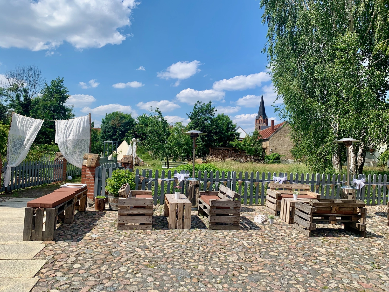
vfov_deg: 53.1
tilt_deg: +2.6
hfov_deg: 67.3
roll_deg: -2.0
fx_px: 292
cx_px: 194
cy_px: 146
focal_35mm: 26
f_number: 1.8
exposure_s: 1/2755
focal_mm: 4.25
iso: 25
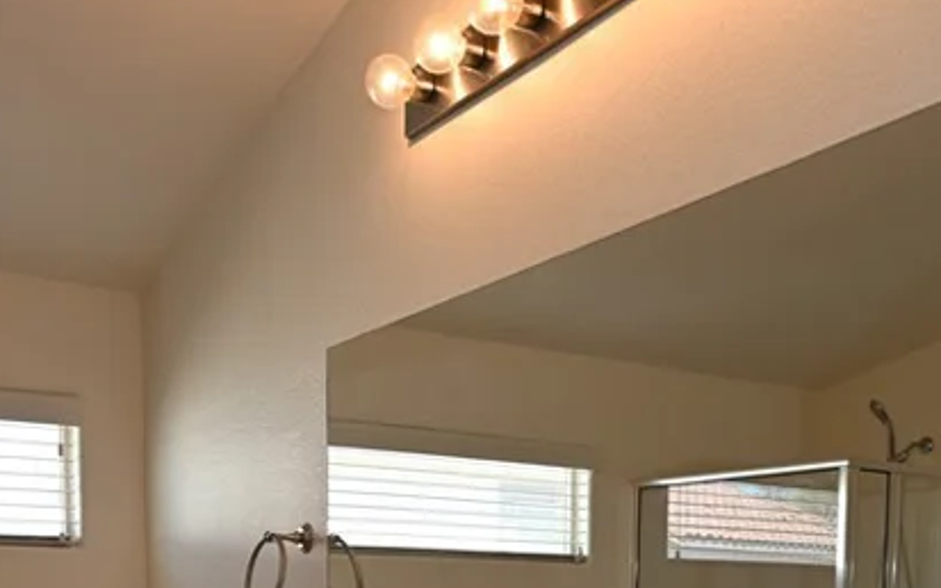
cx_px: 449
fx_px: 1135
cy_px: 708
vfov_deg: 25.9
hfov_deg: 45.0
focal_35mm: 44
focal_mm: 17.5
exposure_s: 1/60
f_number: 4
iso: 250
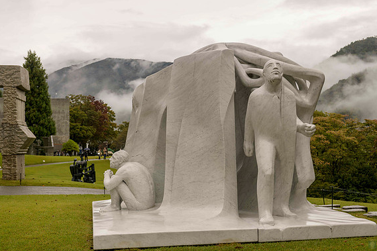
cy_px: 126
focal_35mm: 51
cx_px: 189
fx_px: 534
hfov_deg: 38.9
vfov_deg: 26.5
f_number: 5
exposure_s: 1/320
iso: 64
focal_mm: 50
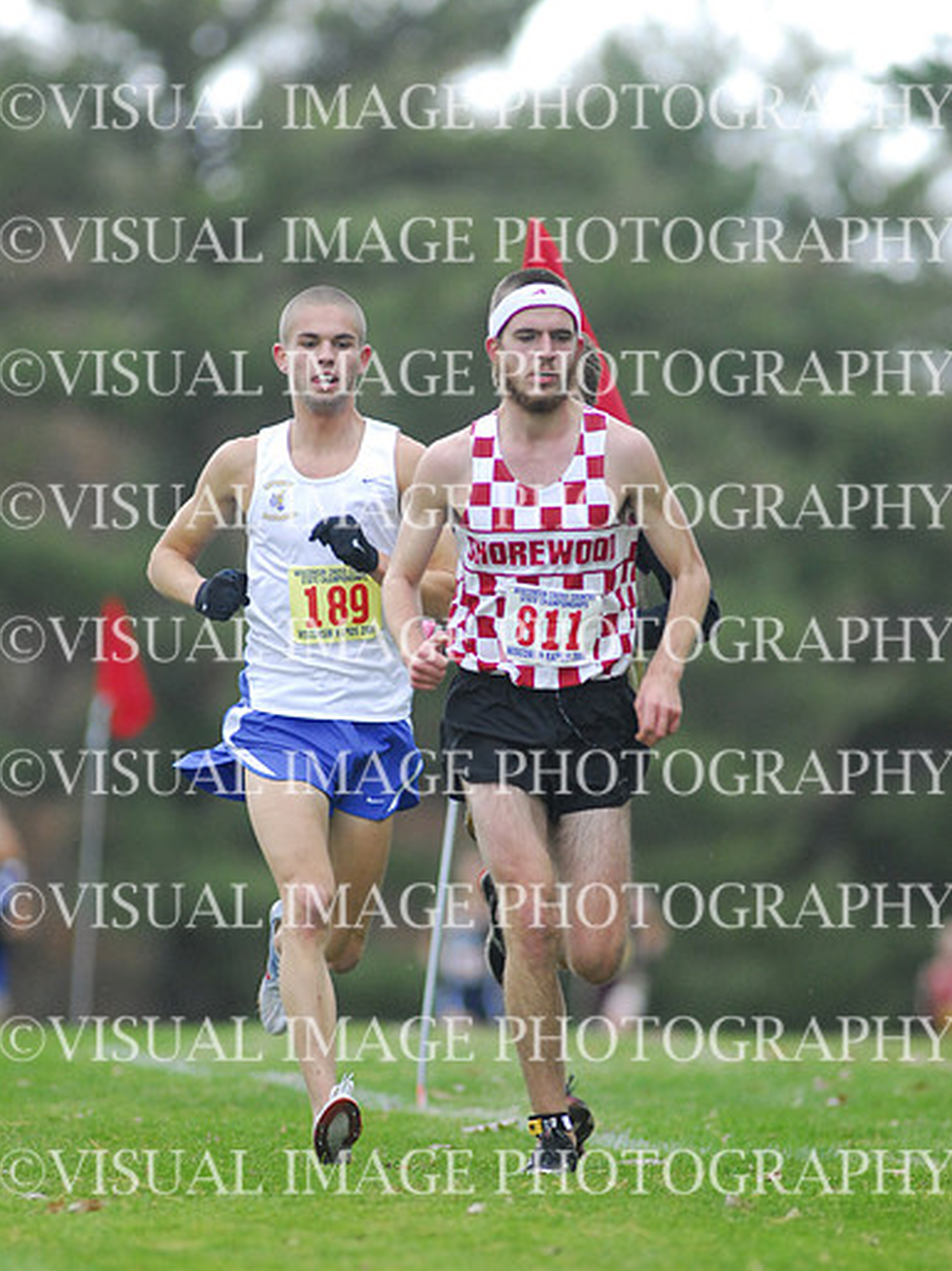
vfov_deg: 4.1
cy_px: 707
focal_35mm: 489
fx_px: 17946
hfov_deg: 3.0
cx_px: 477
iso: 800
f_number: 4
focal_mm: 300
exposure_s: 1/500
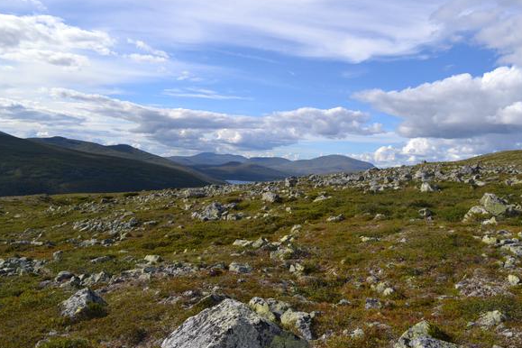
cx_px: 261
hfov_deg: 65.5
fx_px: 406
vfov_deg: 46.4
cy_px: 174
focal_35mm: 28
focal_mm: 18
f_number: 9
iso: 100
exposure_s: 1/200
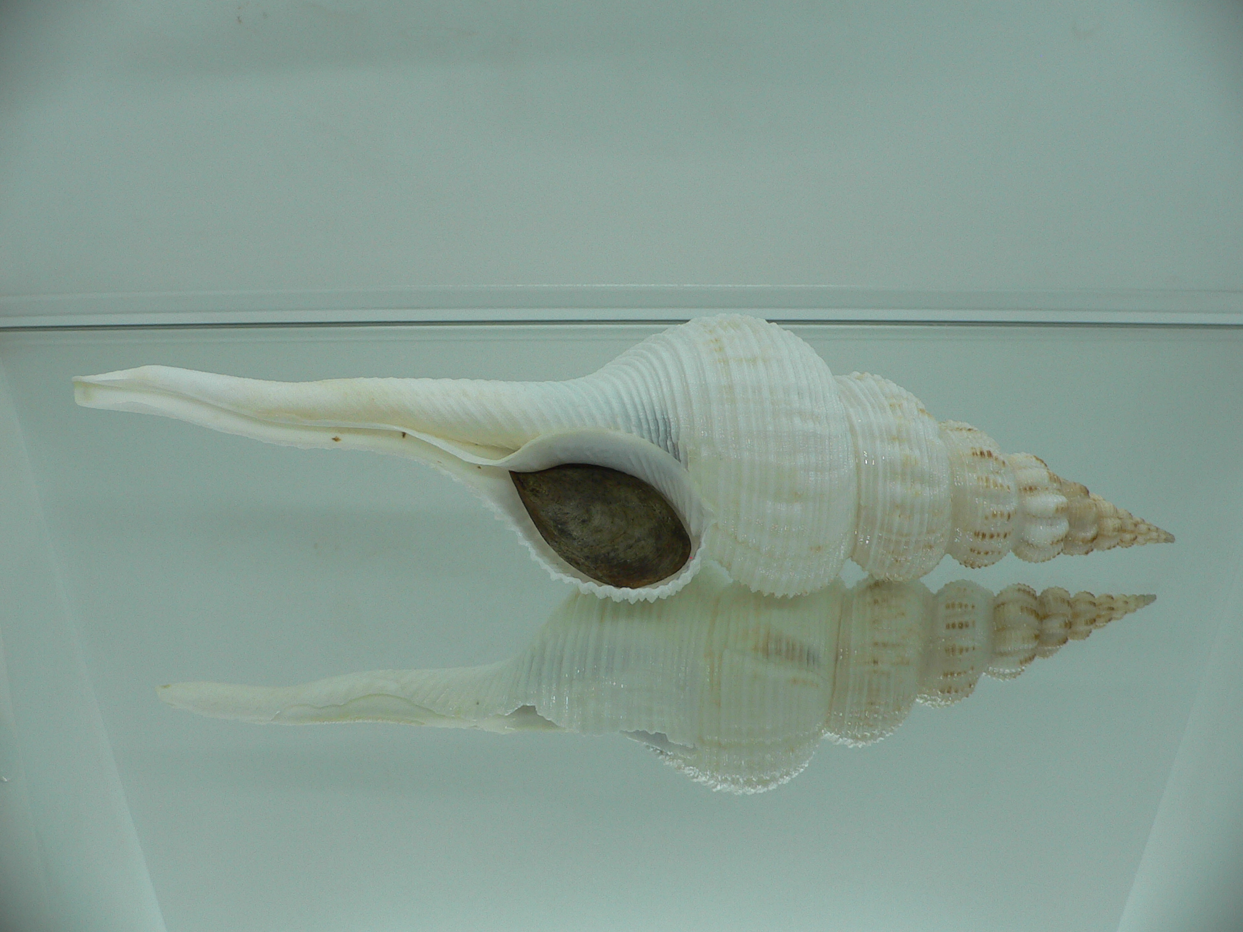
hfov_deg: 52.6
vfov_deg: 40.7
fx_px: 1257
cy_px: 466
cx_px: 622
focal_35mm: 35
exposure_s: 1/60
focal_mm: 4.6
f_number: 2.8
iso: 80
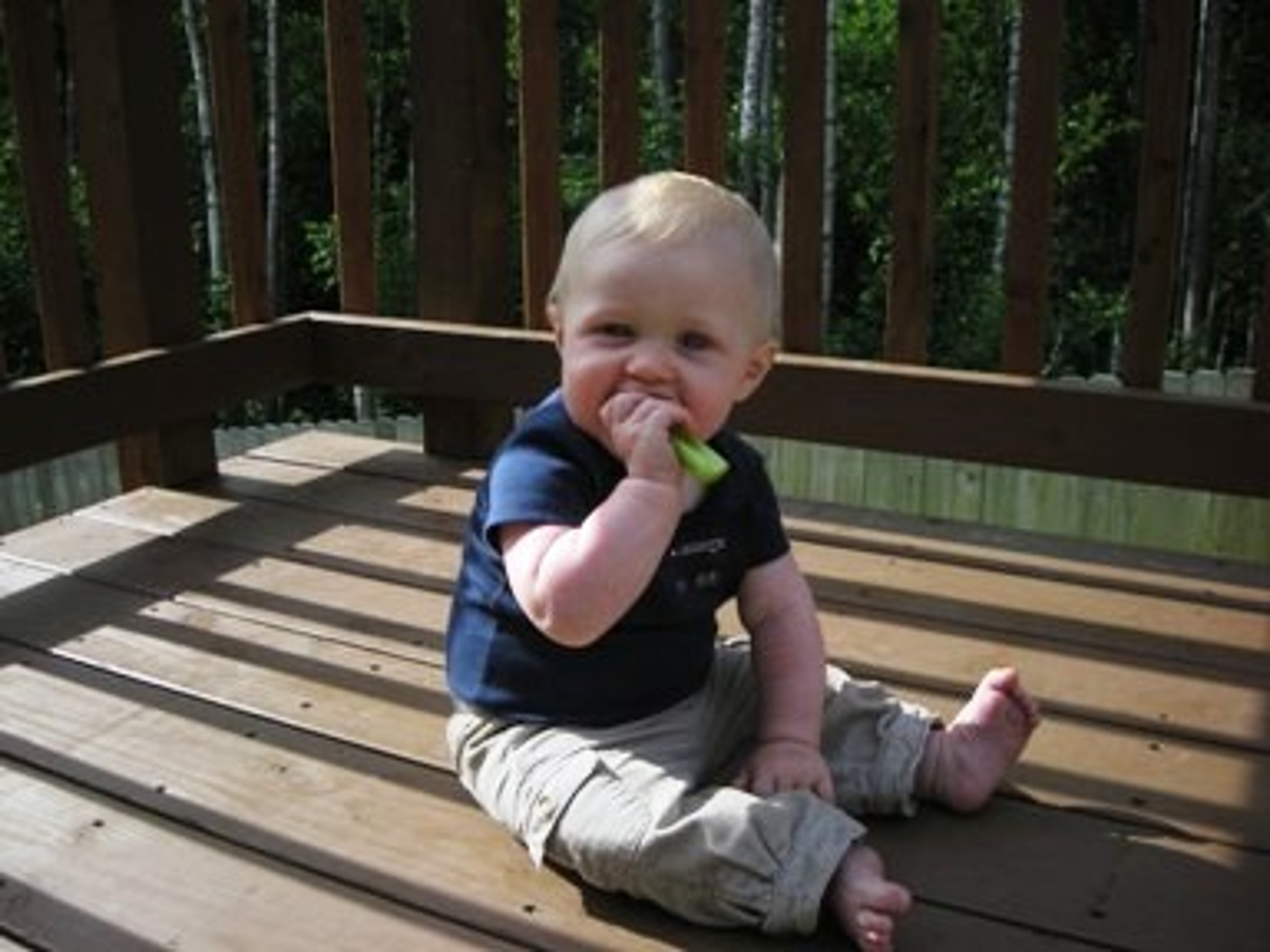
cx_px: 635
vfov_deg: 40.7
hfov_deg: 52.6
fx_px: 1284
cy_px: 476
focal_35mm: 35
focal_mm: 5.7
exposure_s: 1/205
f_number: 5.7
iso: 50
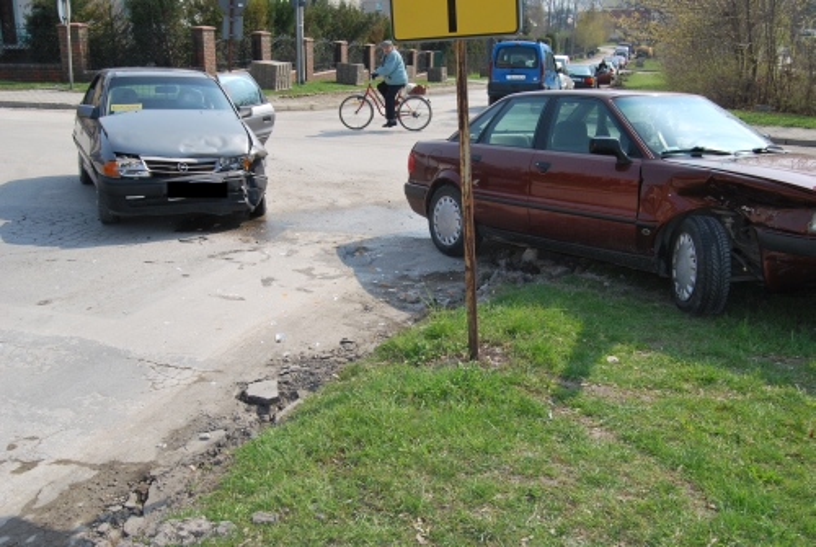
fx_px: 817
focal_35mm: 36
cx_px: 408
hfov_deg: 53.1
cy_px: 274
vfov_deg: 37.0
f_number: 8
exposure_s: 1/200
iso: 100
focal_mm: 24
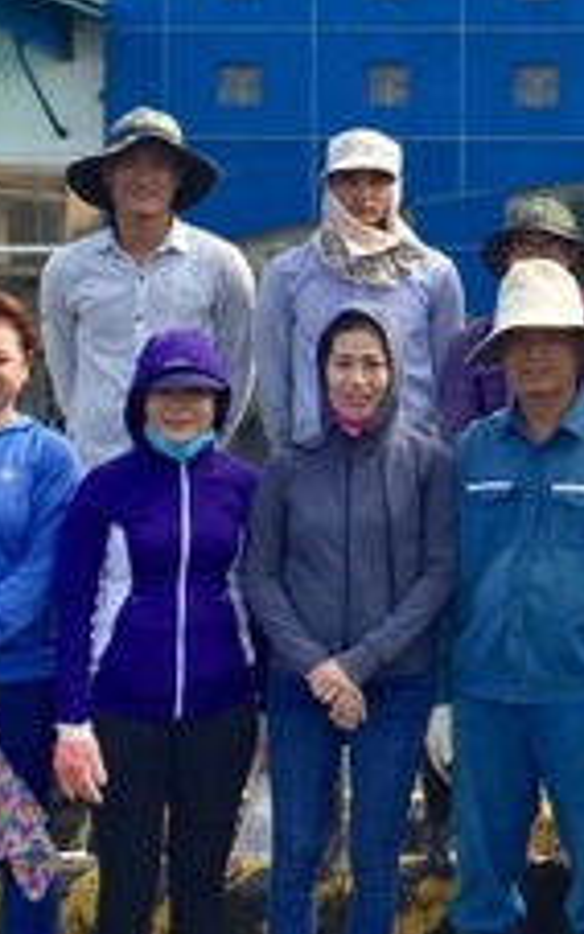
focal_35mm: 104
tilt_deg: +0.2
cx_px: 888
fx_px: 2647
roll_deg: -2.4
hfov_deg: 12.0
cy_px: 374
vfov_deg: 20.0
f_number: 2.2
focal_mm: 4.15
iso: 32
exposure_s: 1/670
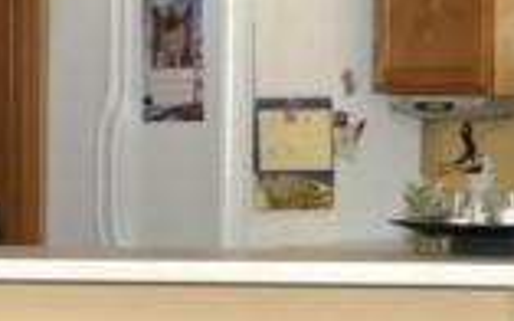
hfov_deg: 9.0
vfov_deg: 6.5
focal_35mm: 202
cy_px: 206
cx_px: -858
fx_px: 2829
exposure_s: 1/60
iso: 800
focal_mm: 18
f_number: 4
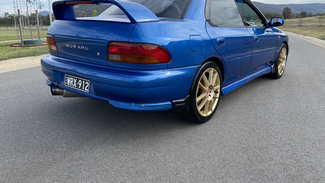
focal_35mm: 29
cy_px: 76
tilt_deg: -9.4
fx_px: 250
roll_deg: +0.2
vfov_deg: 40.0
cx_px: 164
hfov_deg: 66.1
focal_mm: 4.25
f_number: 1.8
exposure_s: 1/1170
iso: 32
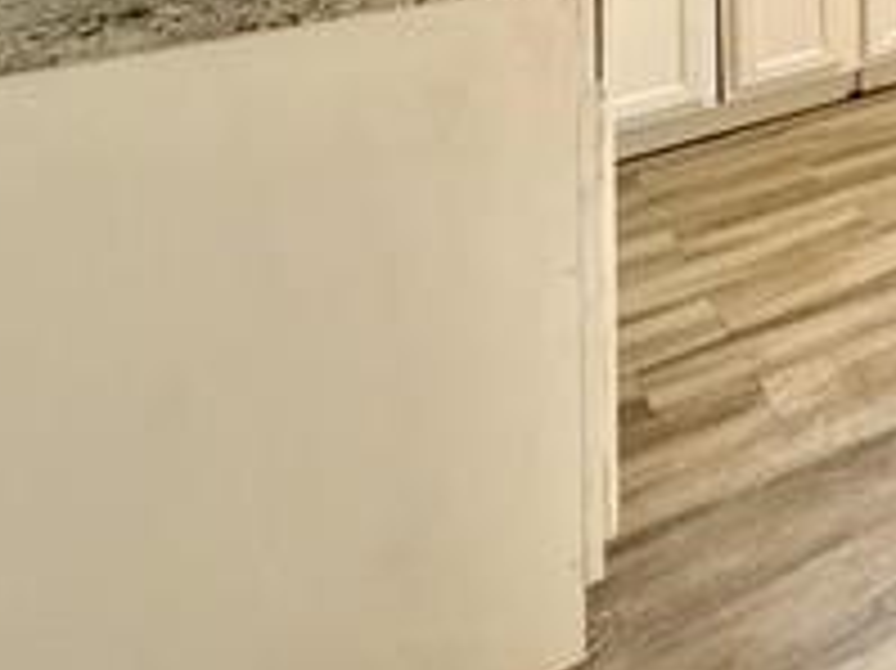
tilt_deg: -4.6
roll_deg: -0.9
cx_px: 1369
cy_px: -324
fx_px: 1164
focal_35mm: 45
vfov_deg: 25.0
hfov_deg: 27.5
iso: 500
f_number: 2.2
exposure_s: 1/60
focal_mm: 2.22
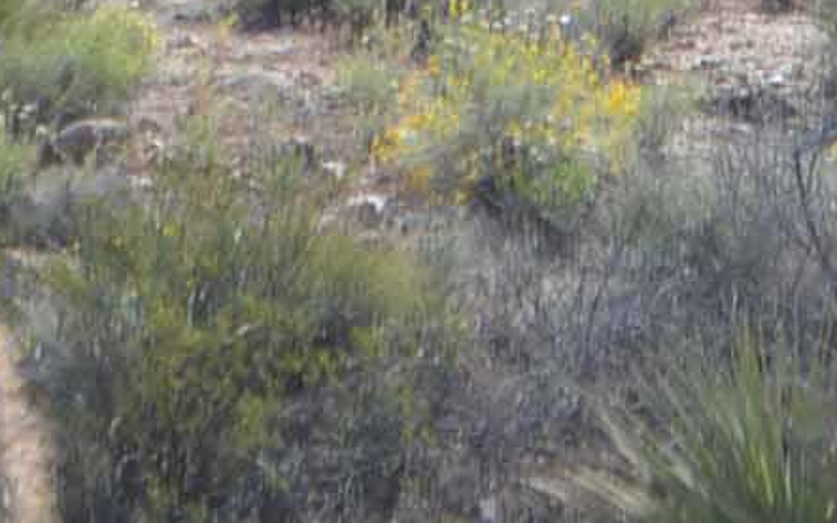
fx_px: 12968
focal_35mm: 568
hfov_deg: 3.7
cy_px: -776
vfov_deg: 2.3
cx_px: 1200
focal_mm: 55
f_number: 6.3
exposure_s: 1/1600
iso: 400
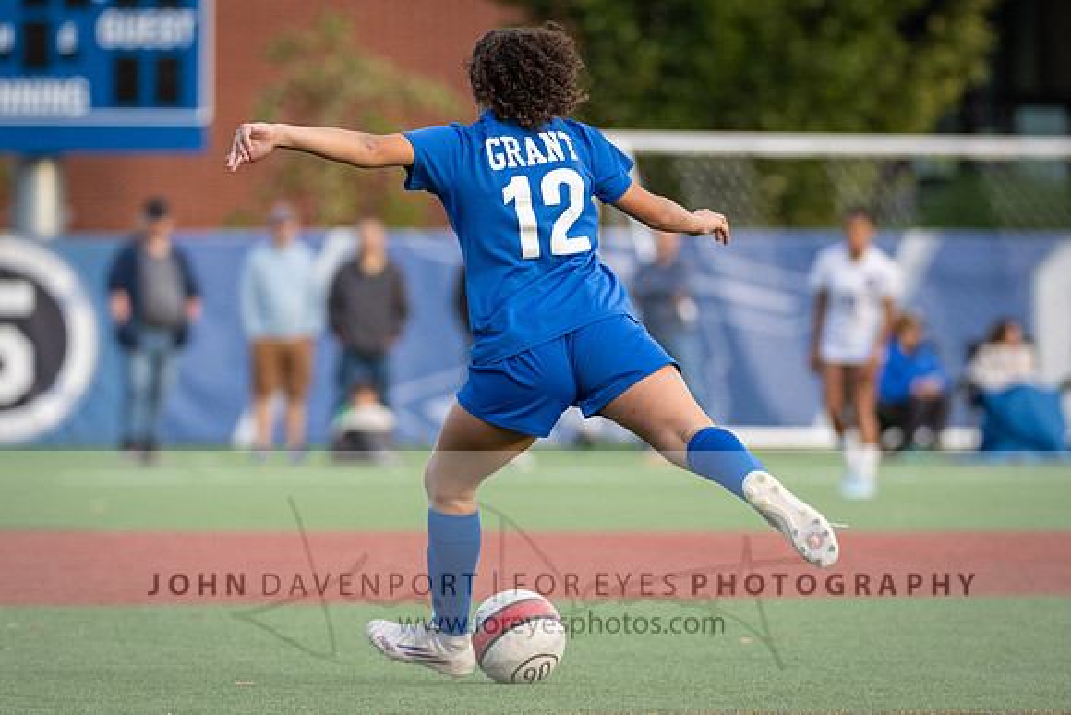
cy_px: 314
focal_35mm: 357
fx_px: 10625
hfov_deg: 5.8
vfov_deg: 3.9
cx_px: 573
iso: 1250
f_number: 4
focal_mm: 250
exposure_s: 1/1000
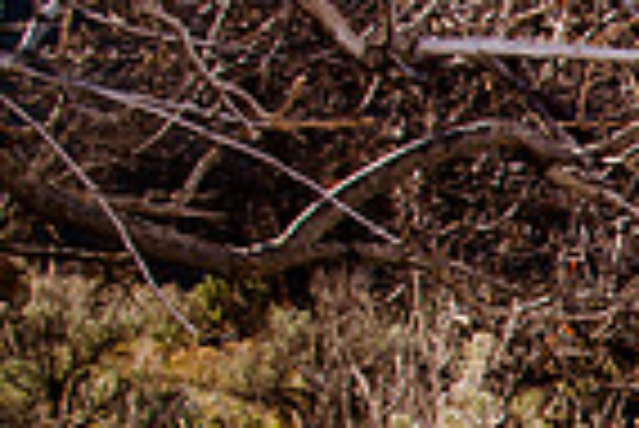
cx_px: 1192
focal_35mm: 98
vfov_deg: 13.5
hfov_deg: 16.8
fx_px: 1741
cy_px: 547
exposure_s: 1/160
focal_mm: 24
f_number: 14
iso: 250
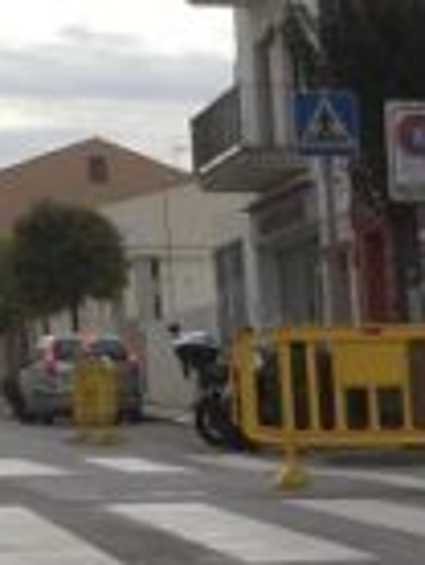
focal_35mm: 156
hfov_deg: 9.2
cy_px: 872
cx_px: 723
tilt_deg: -11.9
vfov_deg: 12.0
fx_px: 2546
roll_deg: +0.4
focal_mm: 3.3
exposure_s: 1/627
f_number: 2.4
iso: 25
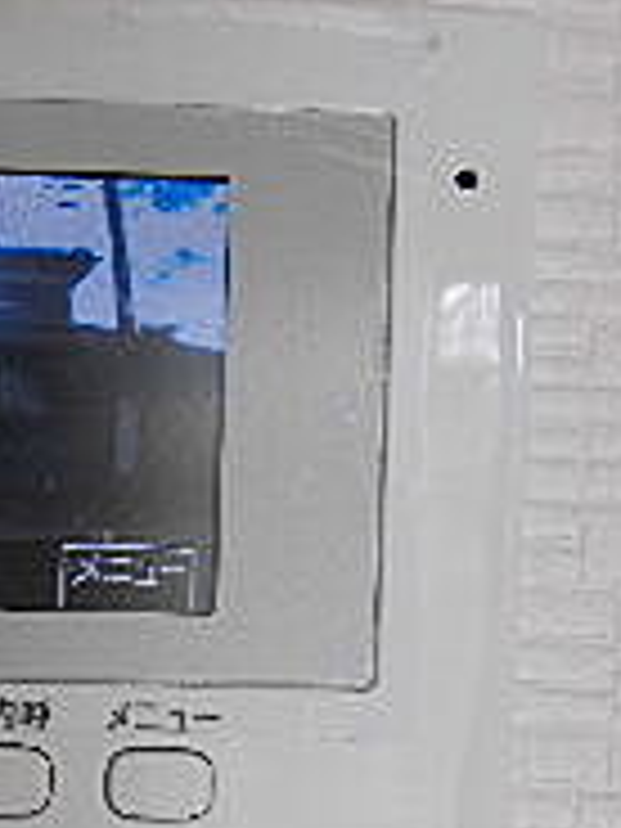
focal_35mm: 68
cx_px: -130
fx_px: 1627
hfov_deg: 20.2
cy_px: 716
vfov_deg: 27.7
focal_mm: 4.7
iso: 100
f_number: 2.8
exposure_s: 1/125
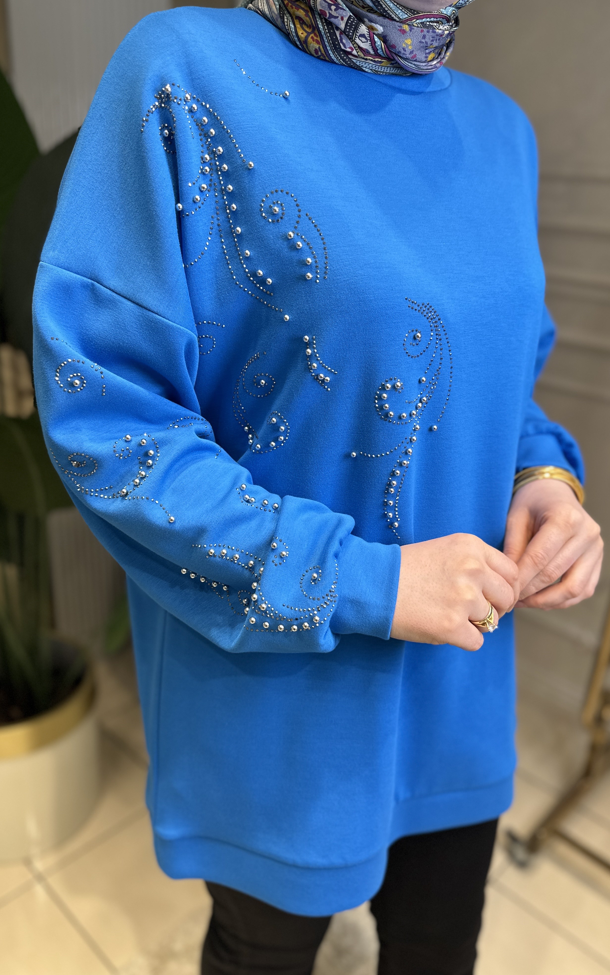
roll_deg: -4.6
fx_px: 692
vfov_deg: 70.4
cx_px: 331
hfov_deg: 47.6
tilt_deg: -21.3
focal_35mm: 26
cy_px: 482
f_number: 1.78
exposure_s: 1/195
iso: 64
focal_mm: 6.86
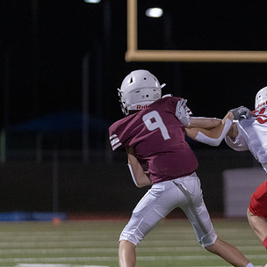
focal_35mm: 457
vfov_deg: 3.8
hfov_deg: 3.8
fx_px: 3988
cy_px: 157
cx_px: 293
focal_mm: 167
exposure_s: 1/1000
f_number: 2.8
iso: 5000
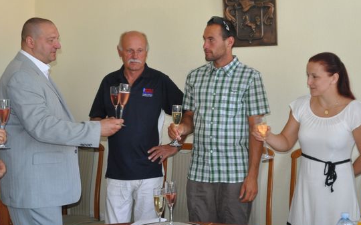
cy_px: 90
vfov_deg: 23.1
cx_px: 218
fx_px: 551
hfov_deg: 36.2
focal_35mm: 56
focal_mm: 22
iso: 800
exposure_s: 1/60
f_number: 3.5
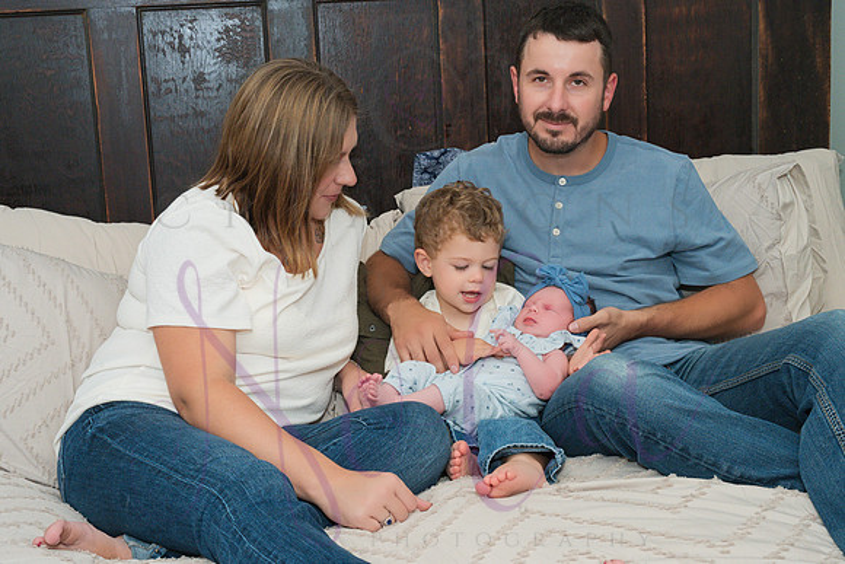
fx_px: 1080
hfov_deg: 42.7
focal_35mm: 46
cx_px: 422
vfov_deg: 29.3
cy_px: 282
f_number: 14
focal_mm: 46
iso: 800
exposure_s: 1/320
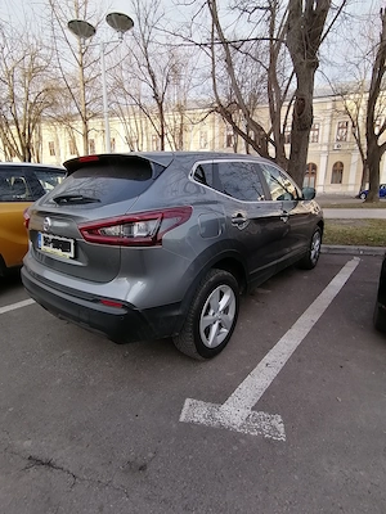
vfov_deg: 91.0
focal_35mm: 17
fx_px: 253
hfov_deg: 74.7
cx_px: 193
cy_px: 257
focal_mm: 2.7
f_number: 2.4
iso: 50
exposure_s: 1/110
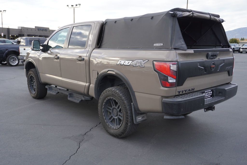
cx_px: 124
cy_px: 82
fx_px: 227
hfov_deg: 57.2
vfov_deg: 40.0
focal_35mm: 33
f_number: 4
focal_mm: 22
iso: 125
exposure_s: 1/60
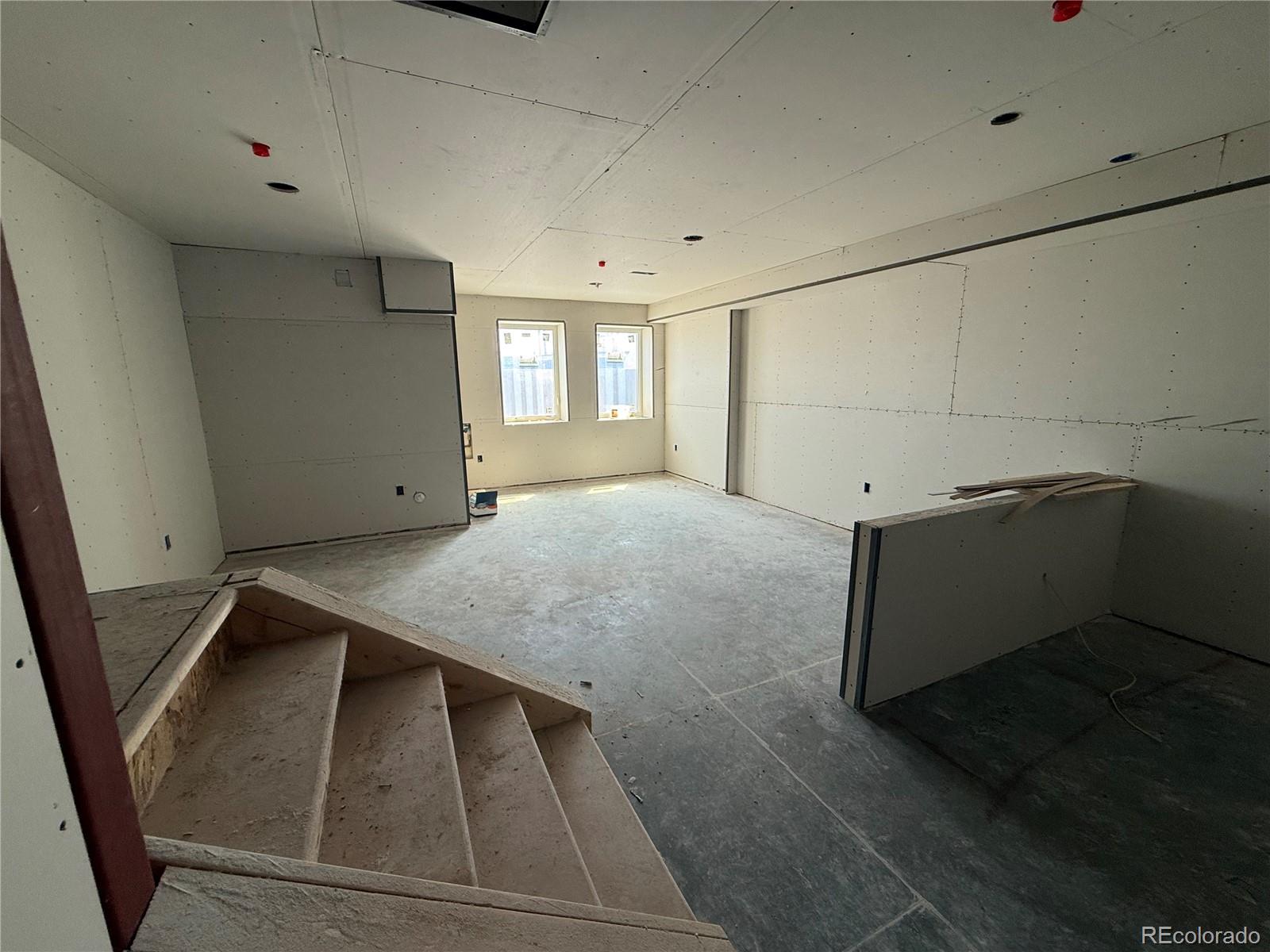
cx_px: 635
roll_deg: +0.4
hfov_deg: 102.1
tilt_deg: -11.0
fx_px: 514
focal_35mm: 14
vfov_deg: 85.7
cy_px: 476
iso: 80
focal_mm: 2.22
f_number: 2.2
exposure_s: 1/99
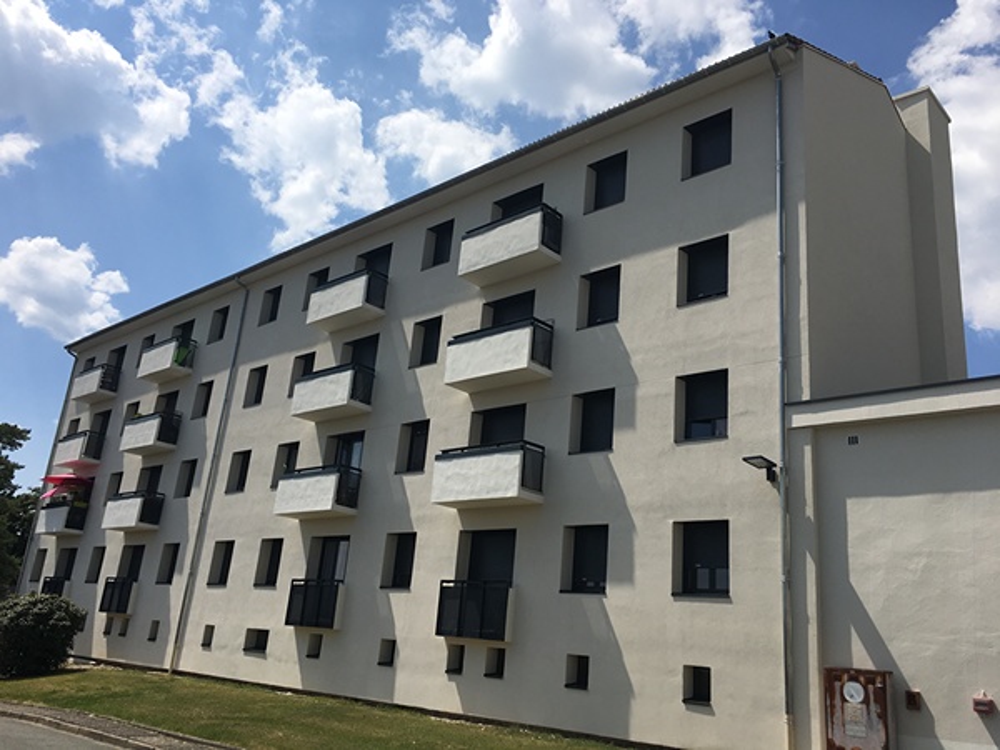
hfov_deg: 61.7
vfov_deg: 48.2
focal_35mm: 29
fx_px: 838
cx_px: 500
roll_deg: -6.2
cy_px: 375
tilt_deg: +18.2
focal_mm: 4.15
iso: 25
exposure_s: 1/2747
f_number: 2.2
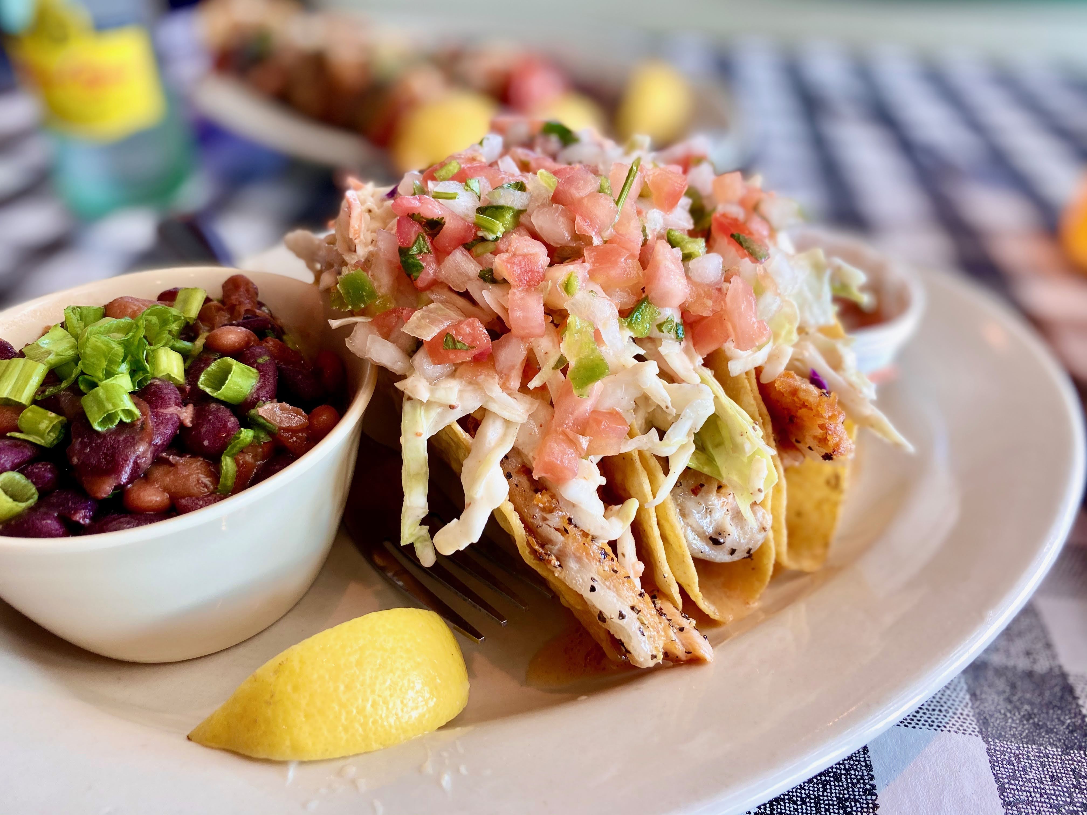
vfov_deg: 53.1
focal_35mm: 26
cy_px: 408
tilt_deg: -37.1
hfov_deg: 67.3
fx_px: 816
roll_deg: -0.3
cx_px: 544
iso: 40
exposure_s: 1/120
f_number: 1.8
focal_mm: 4.25
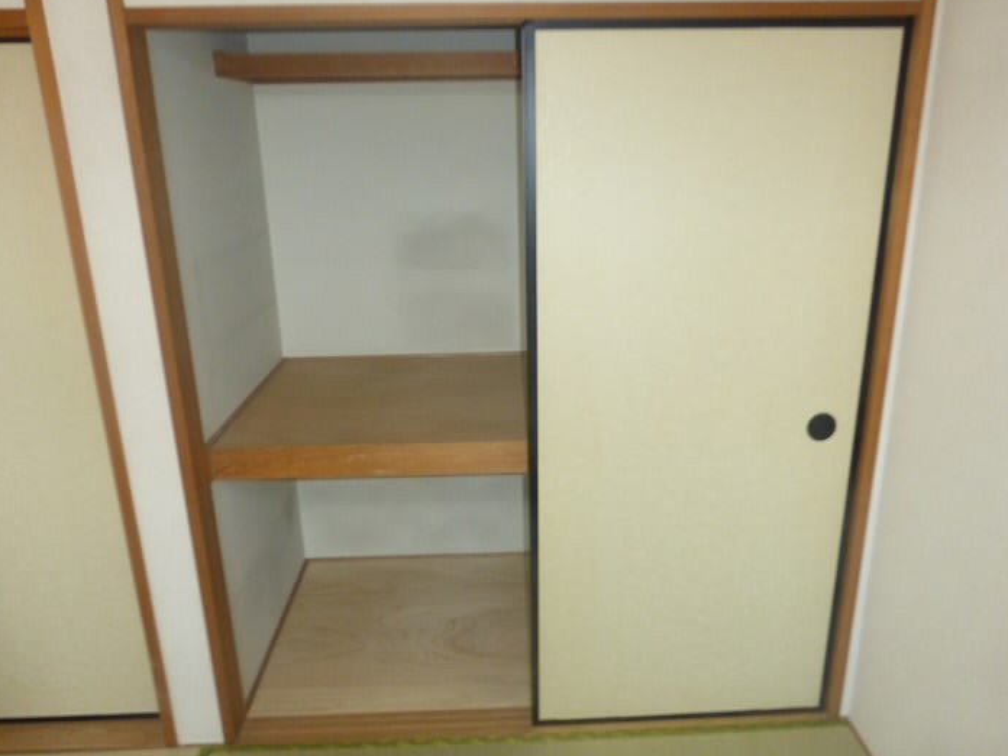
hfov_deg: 69.4
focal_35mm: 25
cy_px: 373
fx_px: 728
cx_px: 516
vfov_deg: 54.9
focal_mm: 4.3
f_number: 3.3
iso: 400
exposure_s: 1/60
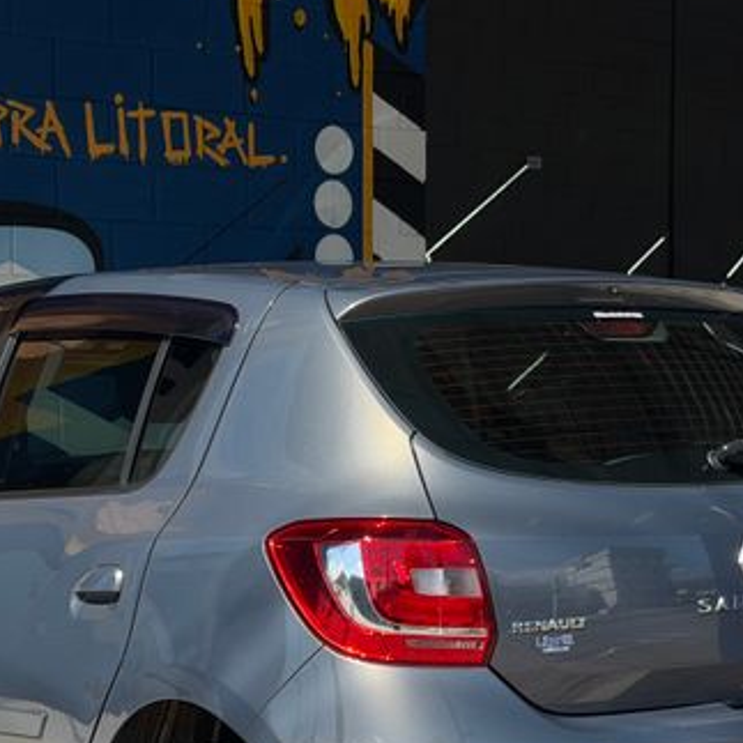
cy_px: 552
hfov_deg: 17.2
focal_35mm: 101
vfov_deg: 17.1
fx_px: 2453
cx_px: 396
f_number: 1.78
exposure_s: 1/4878
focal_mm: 6.76
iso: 64
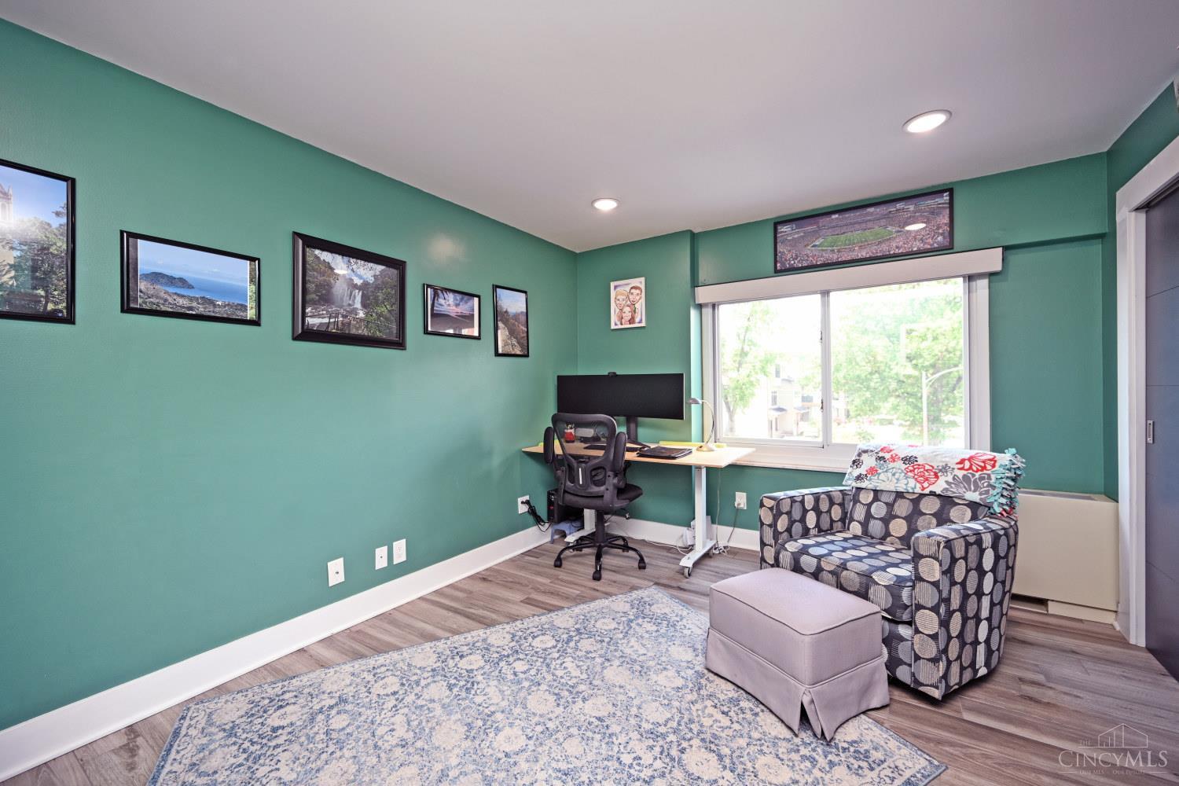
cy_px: 393
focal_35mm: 14
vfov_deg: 81.2
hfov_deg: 104.3
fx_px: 458
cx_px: 590
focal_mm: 14
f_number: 4
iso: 360
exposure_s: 1/60
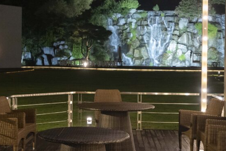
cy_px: 61
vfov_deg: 17.3
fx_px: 496
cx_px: 60
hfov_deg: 25.4
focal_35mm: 79
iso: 12800
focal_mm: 43
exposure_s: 1/40
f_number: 5.6
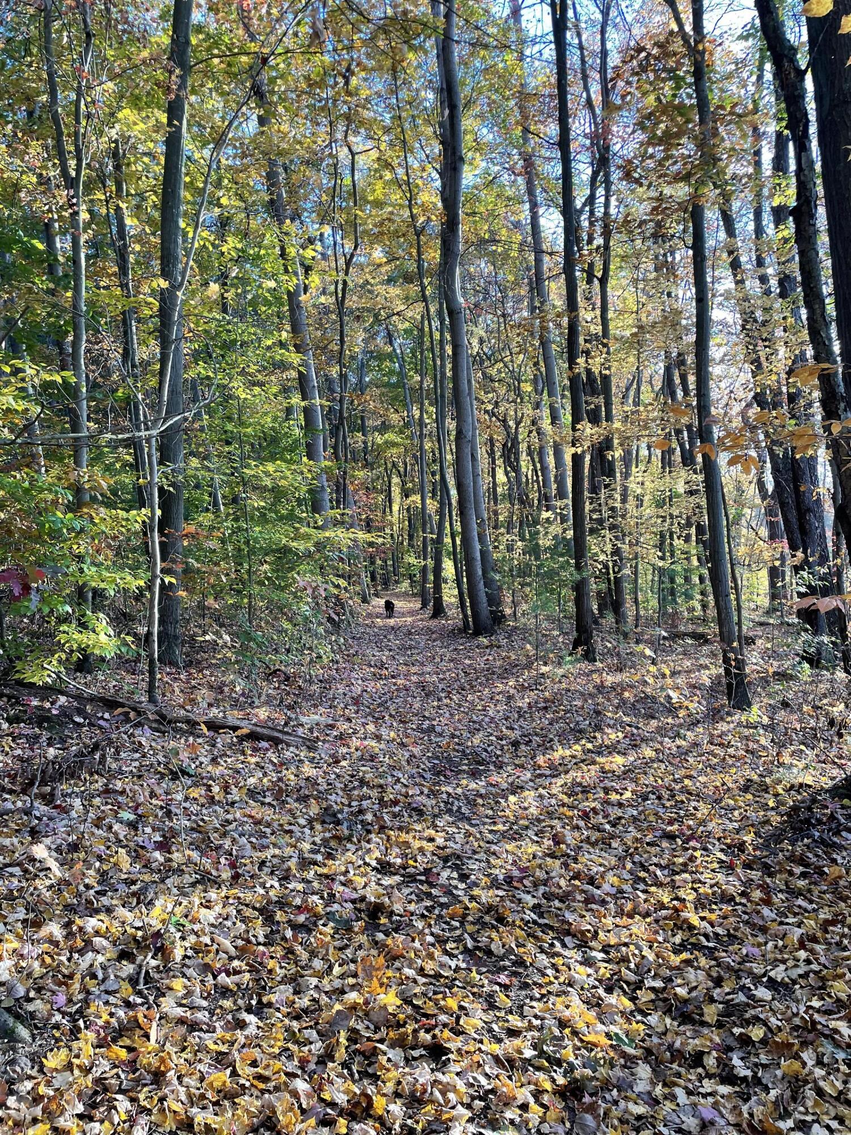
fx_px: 852
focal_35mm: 26
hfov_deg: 53.1
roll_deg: +1.2
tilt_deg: +1.1
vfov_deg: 67.3
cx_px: 426
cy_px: 568
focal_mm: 4.2
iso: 40
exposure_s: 1/121
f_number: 1.6
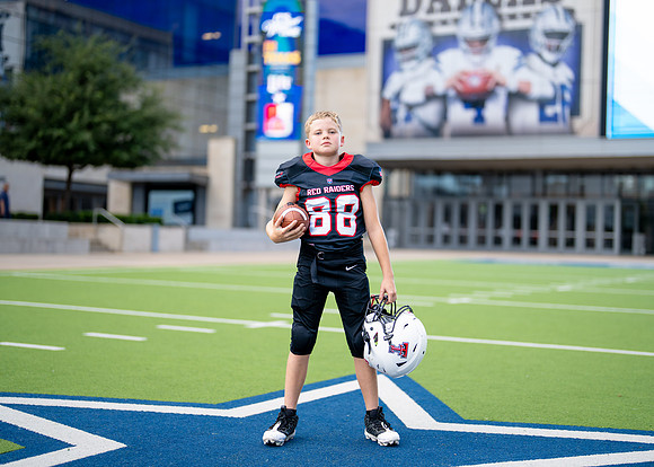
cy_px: 225
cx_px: 348
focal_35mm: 57
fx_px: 1059
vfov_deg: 24.8
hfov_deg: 34.3
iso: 100
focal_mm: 50
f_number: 1.2
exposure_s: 1/1600
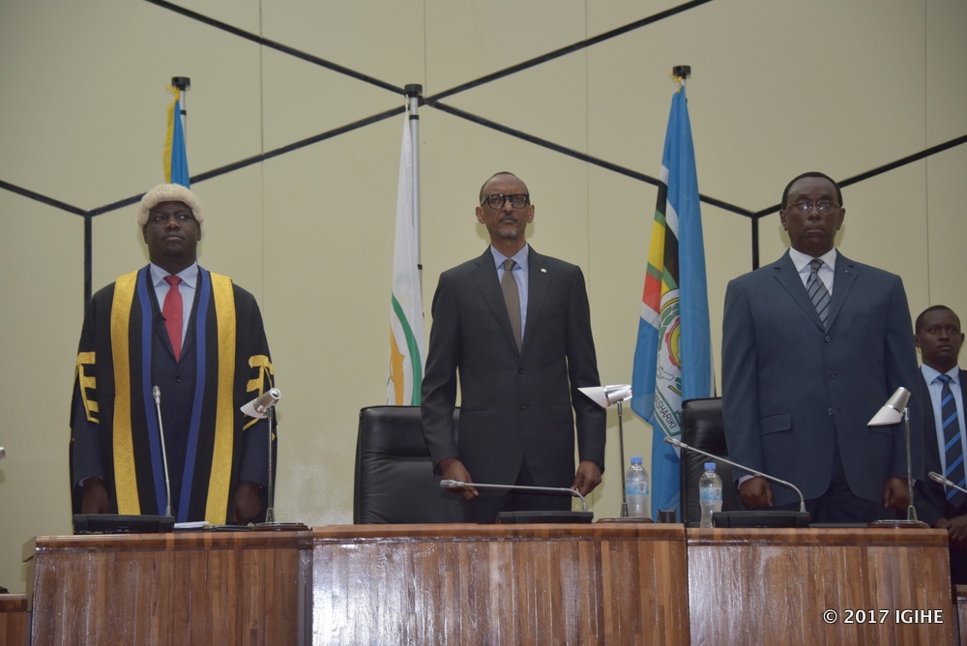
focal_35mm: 100
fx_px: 2688
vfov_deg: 13.7
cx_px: 484
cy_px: 323
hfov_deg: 20.4
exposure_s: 1/160
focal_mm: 100
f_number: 5.3
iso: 800
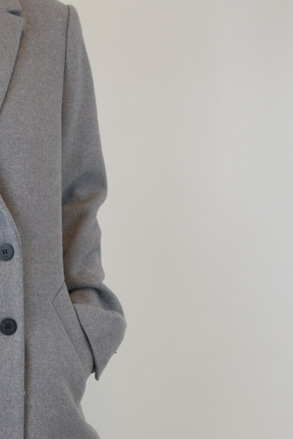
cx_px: -36
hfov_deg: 15.6
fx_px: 1038
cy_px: 418
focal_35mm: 85
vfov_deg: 23.1
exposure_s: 1/100
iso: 400
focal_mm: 24
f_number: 5
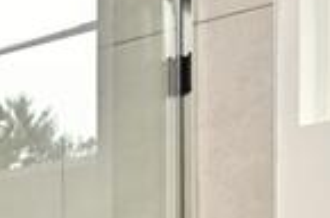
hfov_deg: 17.6
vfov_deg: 12.4
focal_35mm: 99
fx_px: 906
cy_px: 411
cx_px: -223
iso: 250
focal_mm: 14
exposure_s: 1/60
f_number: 10
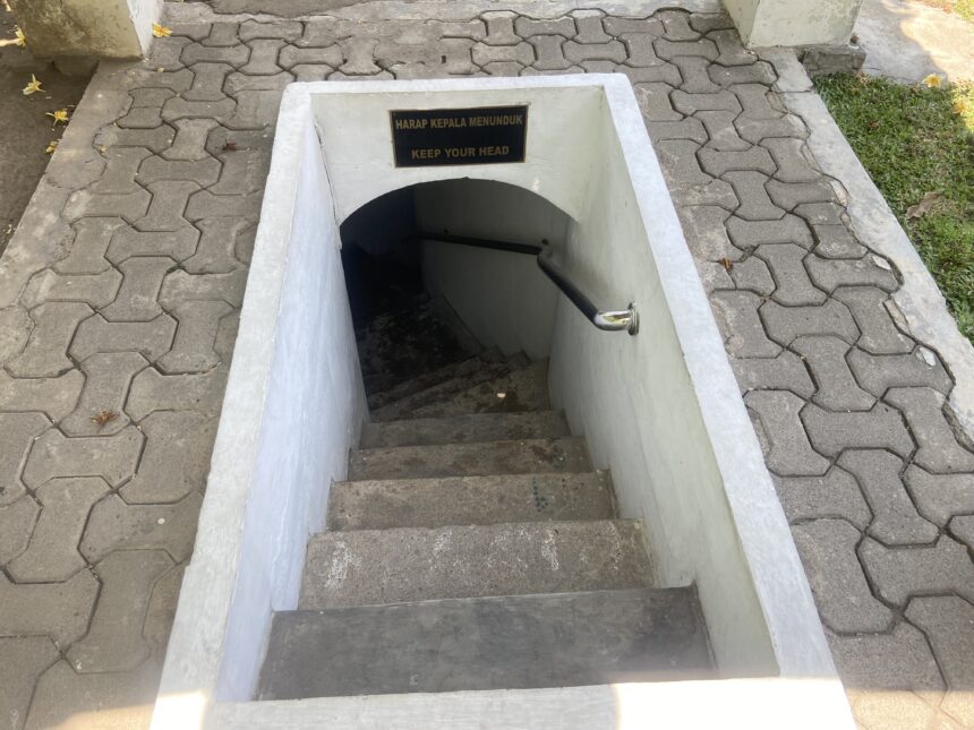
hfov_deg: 67.3
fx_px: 732
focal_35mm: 26
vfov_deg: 53.1
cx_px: 487
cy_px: 365
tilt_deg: -50.8
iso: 32
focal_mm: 4.25
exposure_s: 1/278
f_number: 1.8
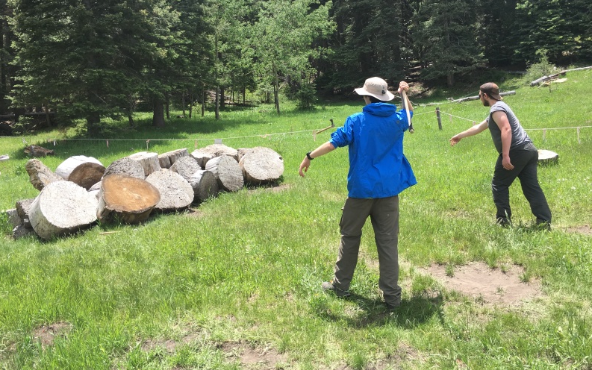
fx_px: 500
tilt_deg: -1.9
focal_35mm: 31
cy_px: 163
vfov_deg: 40.6
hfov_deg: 61.2
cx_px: 296
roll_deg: +1.5
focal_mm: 4.15
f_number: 2.2
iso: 25
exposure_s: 1/680
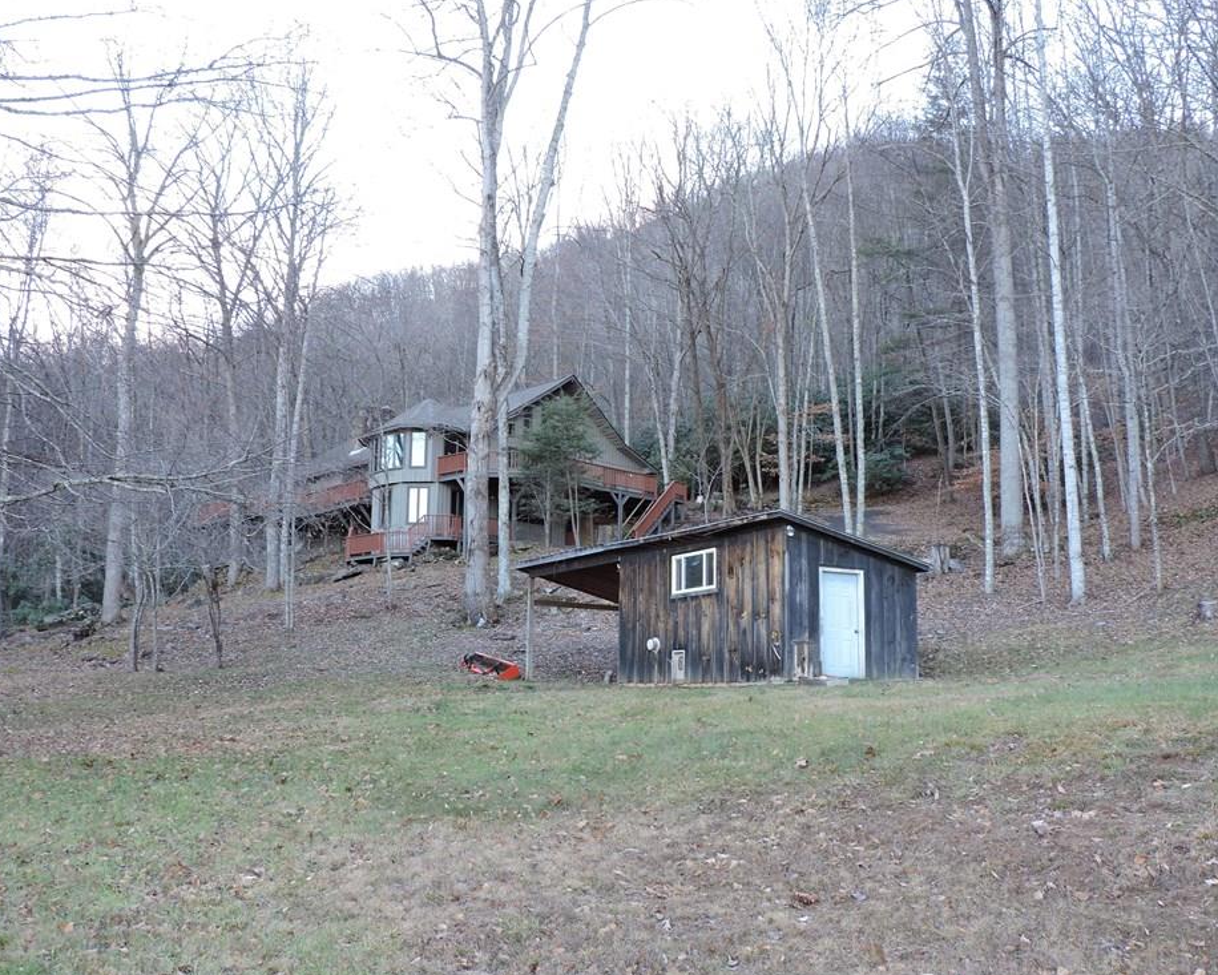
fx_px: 1298
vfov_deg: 41.2
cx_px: 540
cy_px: 503
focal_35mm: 36
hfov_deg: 50.2
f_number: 3.2
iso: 100
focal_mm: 5.9
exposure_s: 1/50
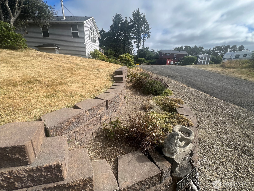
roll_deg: -0.8
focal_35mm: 13
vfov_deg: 89.9
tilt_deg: -18.0
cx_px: 127
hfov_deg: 106.2
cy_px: 96
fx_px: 95
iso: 32
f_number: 1.8
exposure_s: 1/1014
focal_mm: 1.57
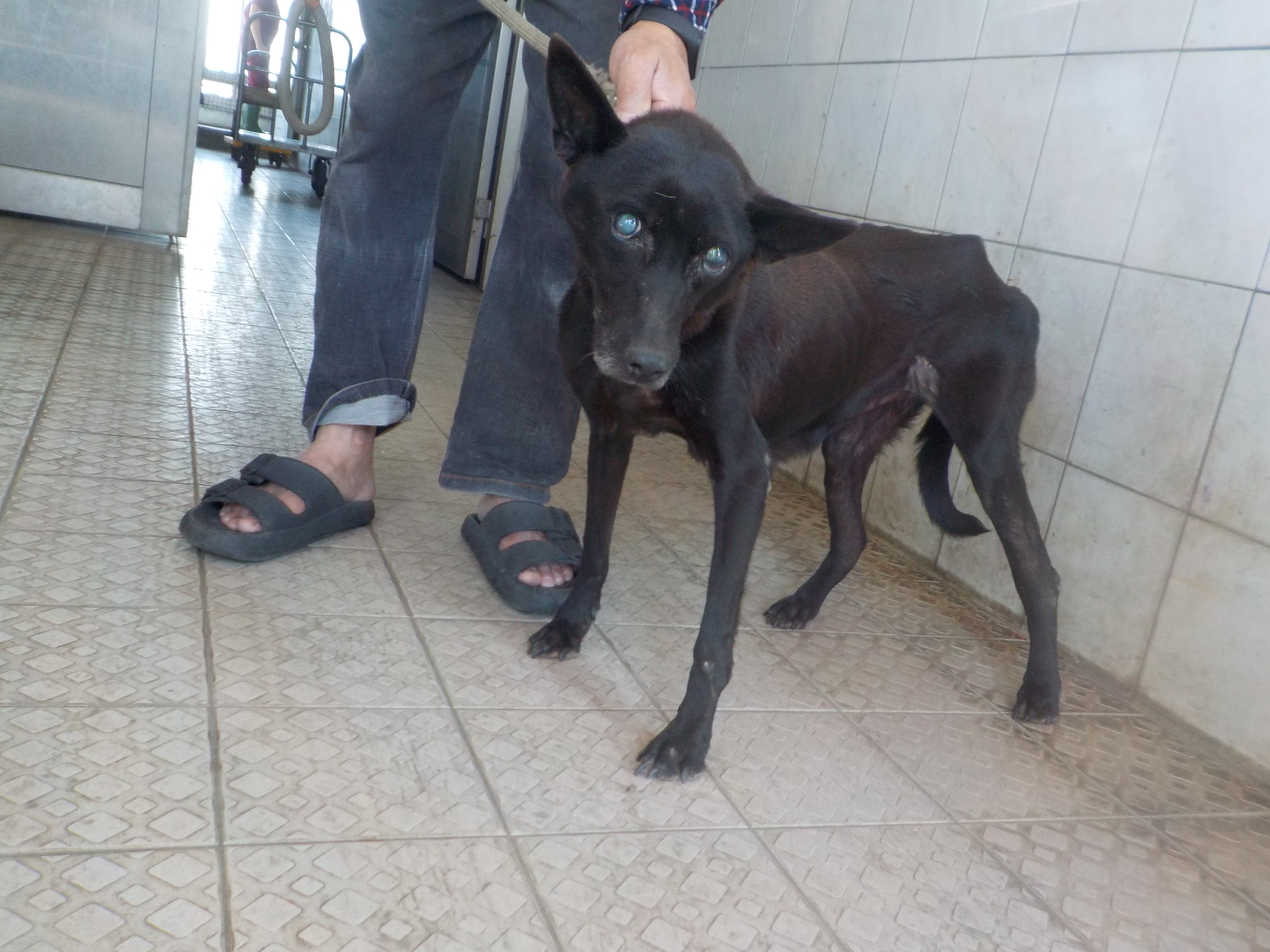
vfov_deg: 46.8
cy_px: 476
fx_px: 1101
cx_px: 635
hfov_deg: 60.0
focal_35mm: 30
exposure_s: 1/30
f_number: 3.3
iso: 200
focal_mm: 4.1
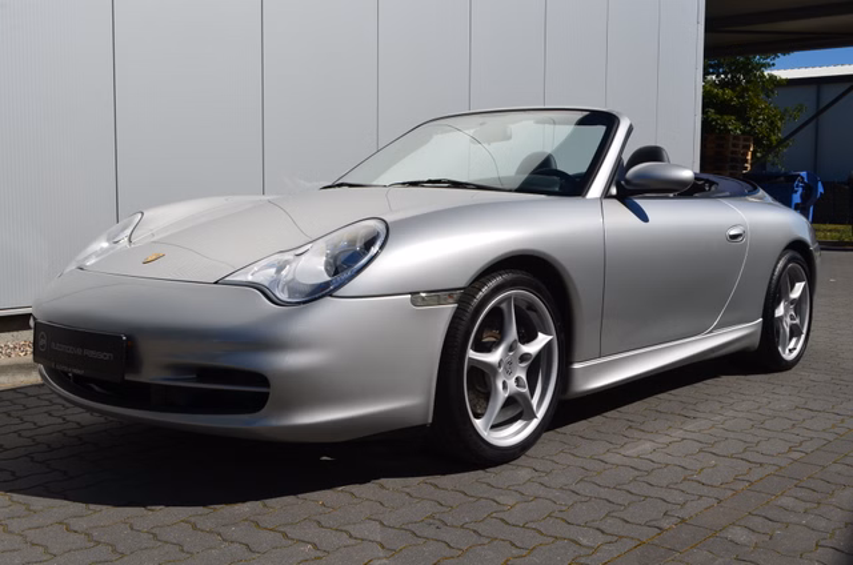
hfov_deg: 49.6
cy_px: 282
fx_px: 922
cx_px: 426
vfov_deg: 34.1
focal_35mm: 39
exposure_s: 1/160
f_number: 11
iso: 100
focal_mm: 26
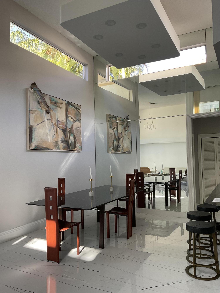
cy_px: 146
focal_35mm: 29
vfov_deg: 61.7
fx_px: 246
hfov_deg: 48.2
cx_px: 110
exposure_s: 1/122
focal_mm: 3
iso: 64
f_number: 1.8
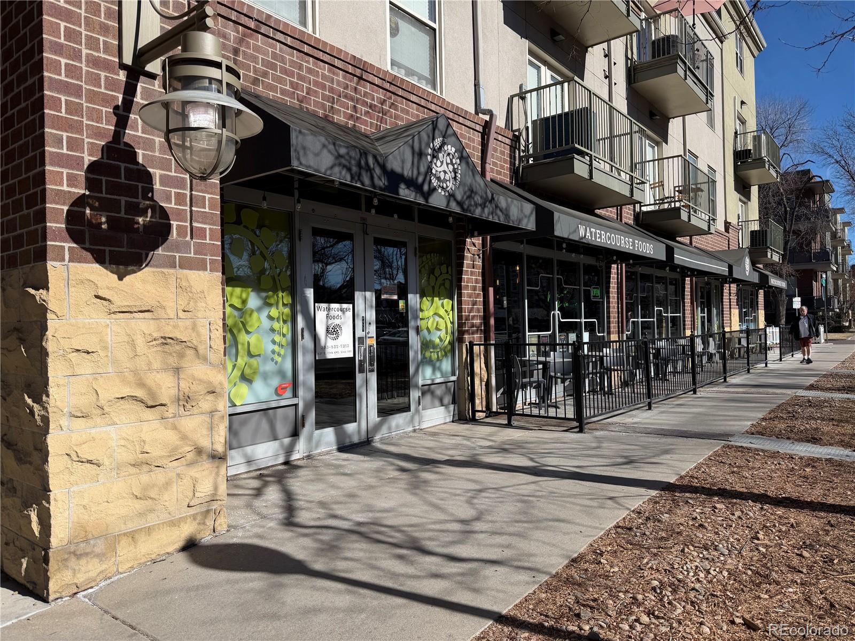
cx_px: 428
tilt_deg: +0.3
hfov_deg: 71.6
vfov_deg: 56.8
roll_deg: +1.3
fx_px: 593
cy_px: 320
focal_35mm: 24
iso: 80
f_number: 1.78
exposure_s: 1/6173
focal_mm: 6.76
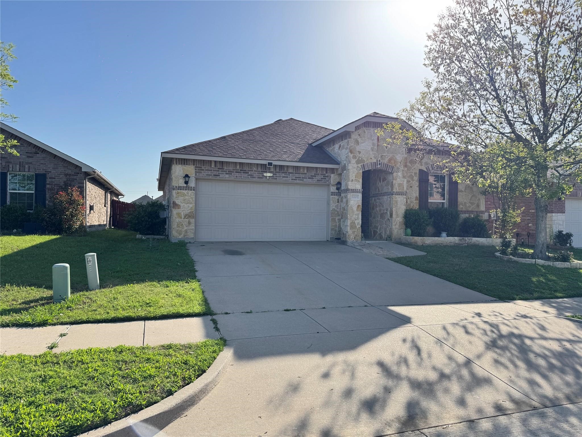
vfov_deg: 56.8
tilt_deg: +0.1
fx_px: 404
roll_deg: -0.4
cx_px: 291
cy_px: 218
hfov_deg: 71.6
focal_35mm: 24
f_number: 1.78
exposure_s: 1/2959
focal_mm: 6.76
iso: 80
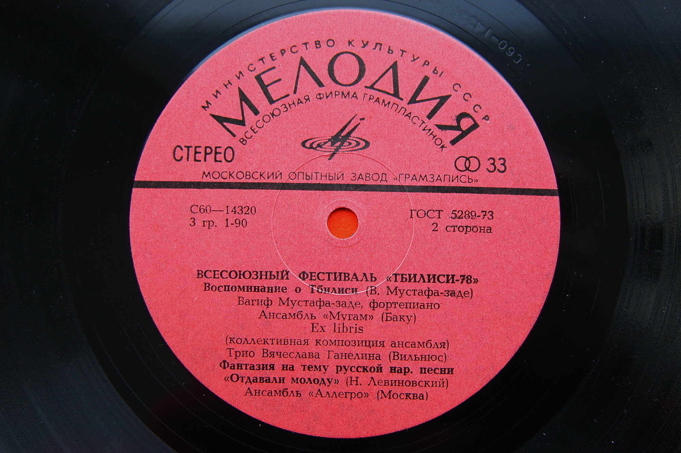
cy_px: 226
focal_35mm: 52
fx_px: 992
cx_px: 340
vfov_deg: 25.7
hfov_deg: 37.9
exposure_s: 1/60
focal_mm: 35
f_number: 4
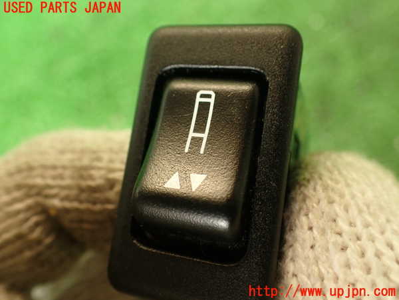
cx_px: 200
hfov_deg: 56.8
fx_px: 369
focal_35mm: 32
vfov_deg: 44.2
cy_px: 150
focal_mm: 5.79
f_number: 2.4
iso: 200
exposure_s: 1/40
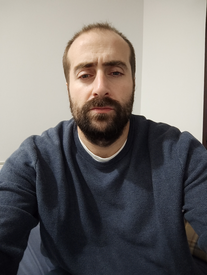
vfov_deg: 71.6
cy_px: 138
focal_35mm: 24
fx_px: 191
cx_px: 104
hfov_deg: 56.8
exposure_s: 1/20
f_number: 2.4
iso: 436
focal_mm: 3.26
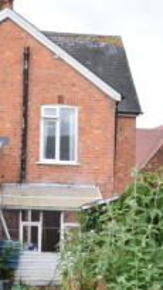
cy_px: 278
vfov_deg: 19.7
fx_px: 811
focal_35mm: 106
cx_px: 169
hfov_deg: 11.4
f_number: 10
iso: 800
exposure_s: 1/400
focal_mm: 21
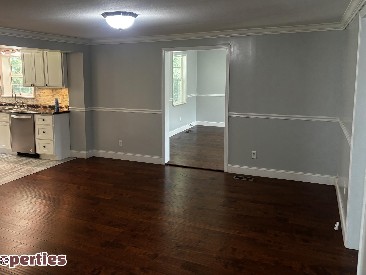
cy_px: 112
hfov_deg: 58.1
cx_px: 158
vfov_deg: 45.2
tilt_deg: -6.7
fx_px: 328
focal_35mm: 31
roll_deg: +0.9
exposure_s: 1/60
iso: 200
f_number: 1.6
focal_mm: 5.96
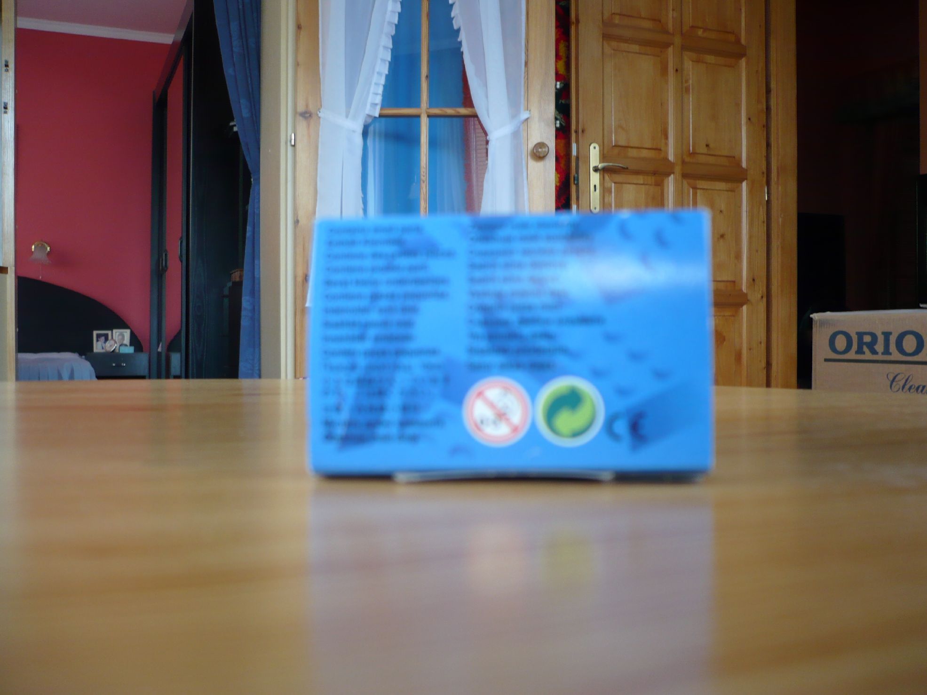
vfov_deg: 40.7
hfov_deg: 52.6
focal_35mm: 35
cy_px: 348
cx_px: 464
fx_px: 937
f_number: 2.8
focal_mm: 5.8
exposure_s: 1/25
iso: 100
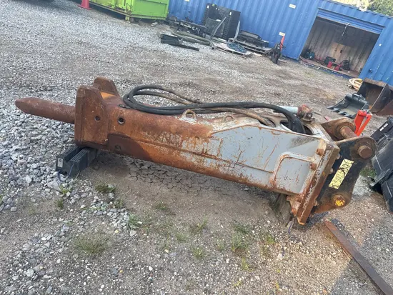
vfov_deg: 53.1
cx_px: 196
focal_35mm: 26
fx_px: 295
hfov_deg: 67.3
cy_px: 148
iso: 50
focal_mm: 5.96
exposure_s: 1/432
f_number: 1.6
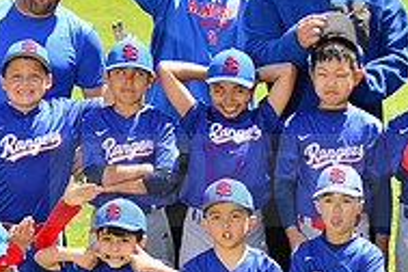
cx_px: 412
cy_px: 163
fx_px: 2776
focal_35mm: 245
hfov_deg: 8.4
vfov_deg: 5.6
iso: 100
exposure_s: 1/250
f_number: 5
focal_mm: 80
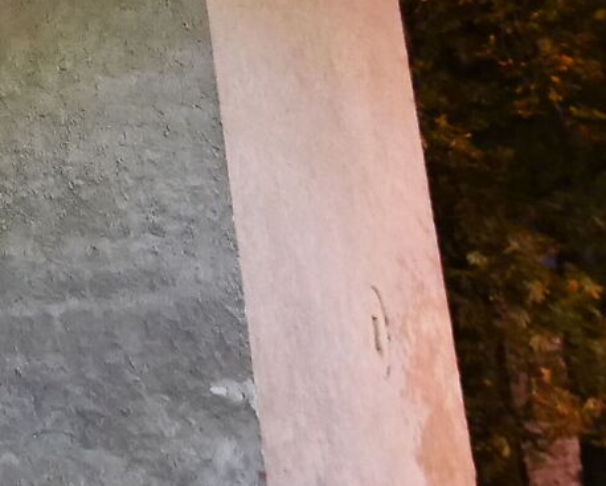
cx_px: -466
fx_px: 1651
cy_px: -224
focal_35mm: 92
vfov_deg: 15.5
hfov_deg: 17.2
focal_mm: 9
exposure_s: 1/2
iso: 800
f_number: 2
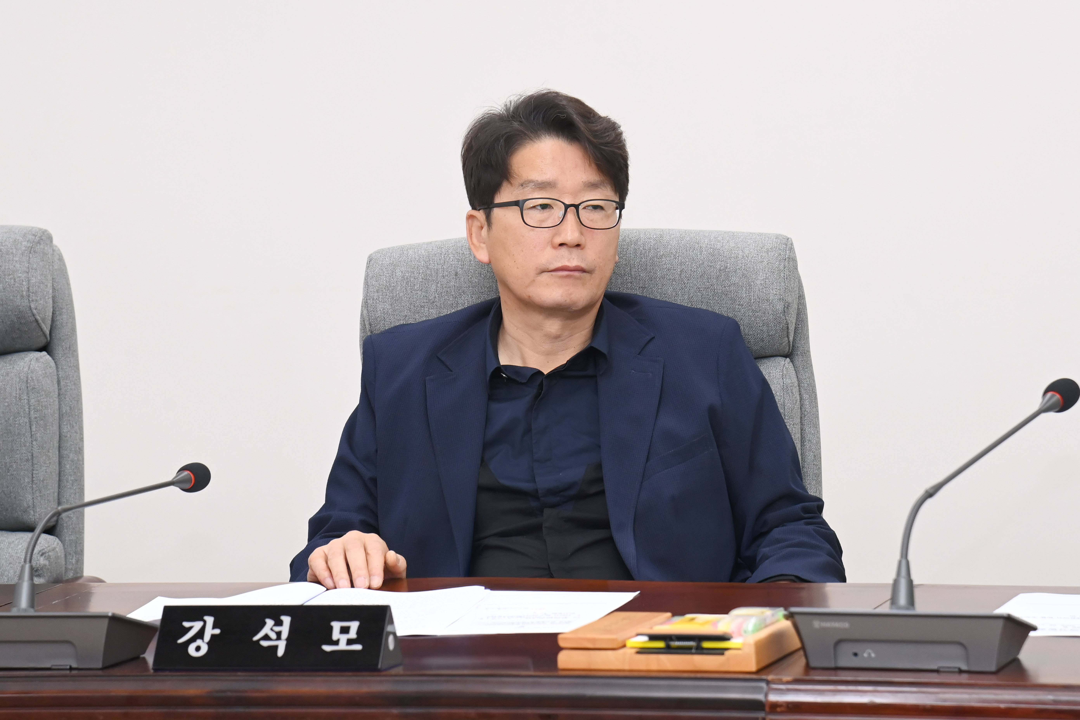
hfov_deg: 17.1
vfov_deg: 11.4
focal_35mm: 120
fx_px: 3600
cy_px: 360
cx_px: 540
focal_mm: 120
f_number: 6.3
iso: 2500
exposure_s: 1/250
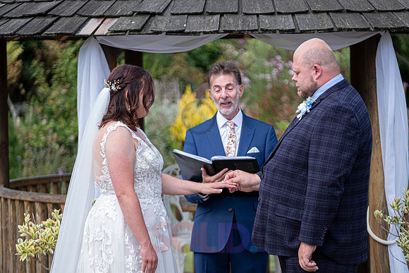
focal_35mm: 194
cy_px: 136
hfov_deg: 10.6
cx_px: 204
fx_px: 2204
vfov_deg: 7.1
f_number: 2.8
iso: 200
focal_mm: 129.2
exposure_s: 1/1000
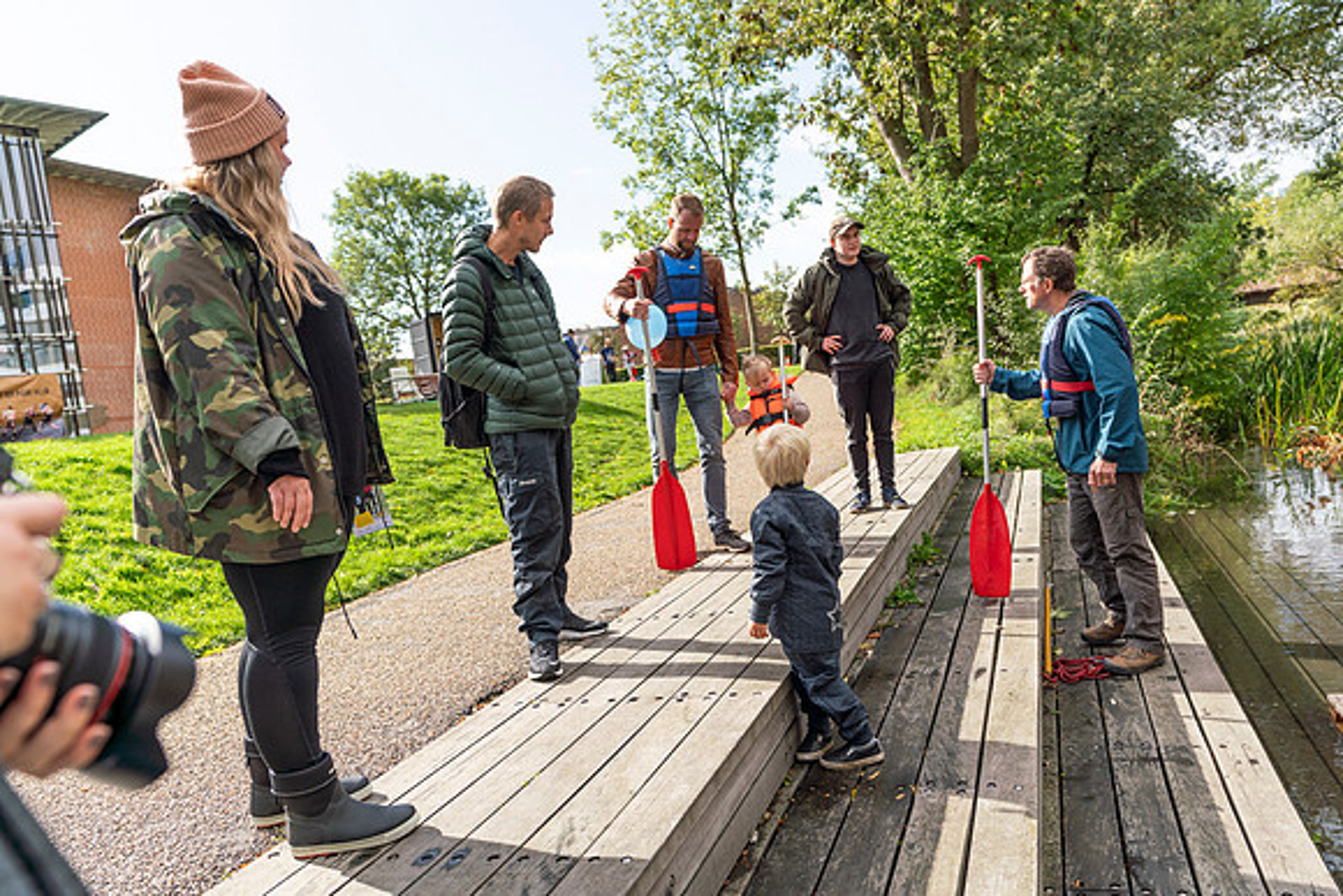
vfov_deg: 46.4
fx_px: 1045
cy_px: 448
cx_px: 672
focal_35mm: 28
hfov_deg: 65.5
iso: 100
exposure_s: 1/800
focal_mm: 28
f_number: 3.5
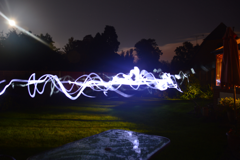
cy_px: 80
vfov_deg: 47.9
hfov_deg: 67.4
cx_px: 120
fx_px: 180
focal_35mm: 27
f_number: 3.5
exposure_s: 30
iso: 100
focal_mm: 18
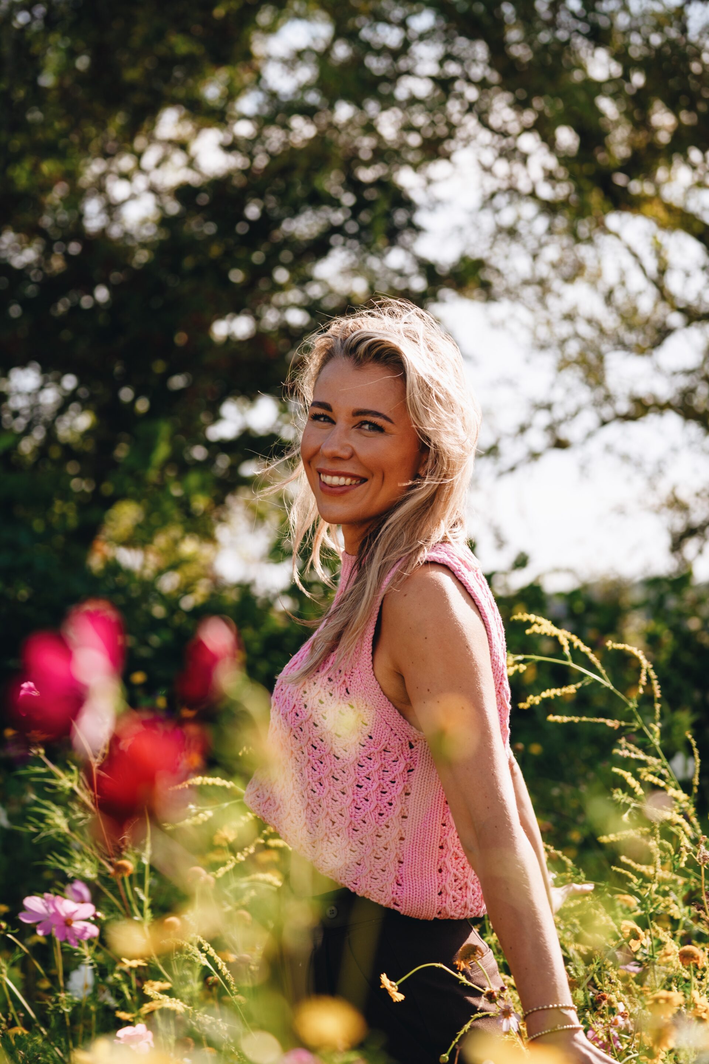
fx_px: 2895
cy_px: 532
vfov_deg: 20.8
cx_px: 354
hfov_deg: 14.0
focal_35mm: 98
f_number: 4
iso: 50
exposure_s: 1/400
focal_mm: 98
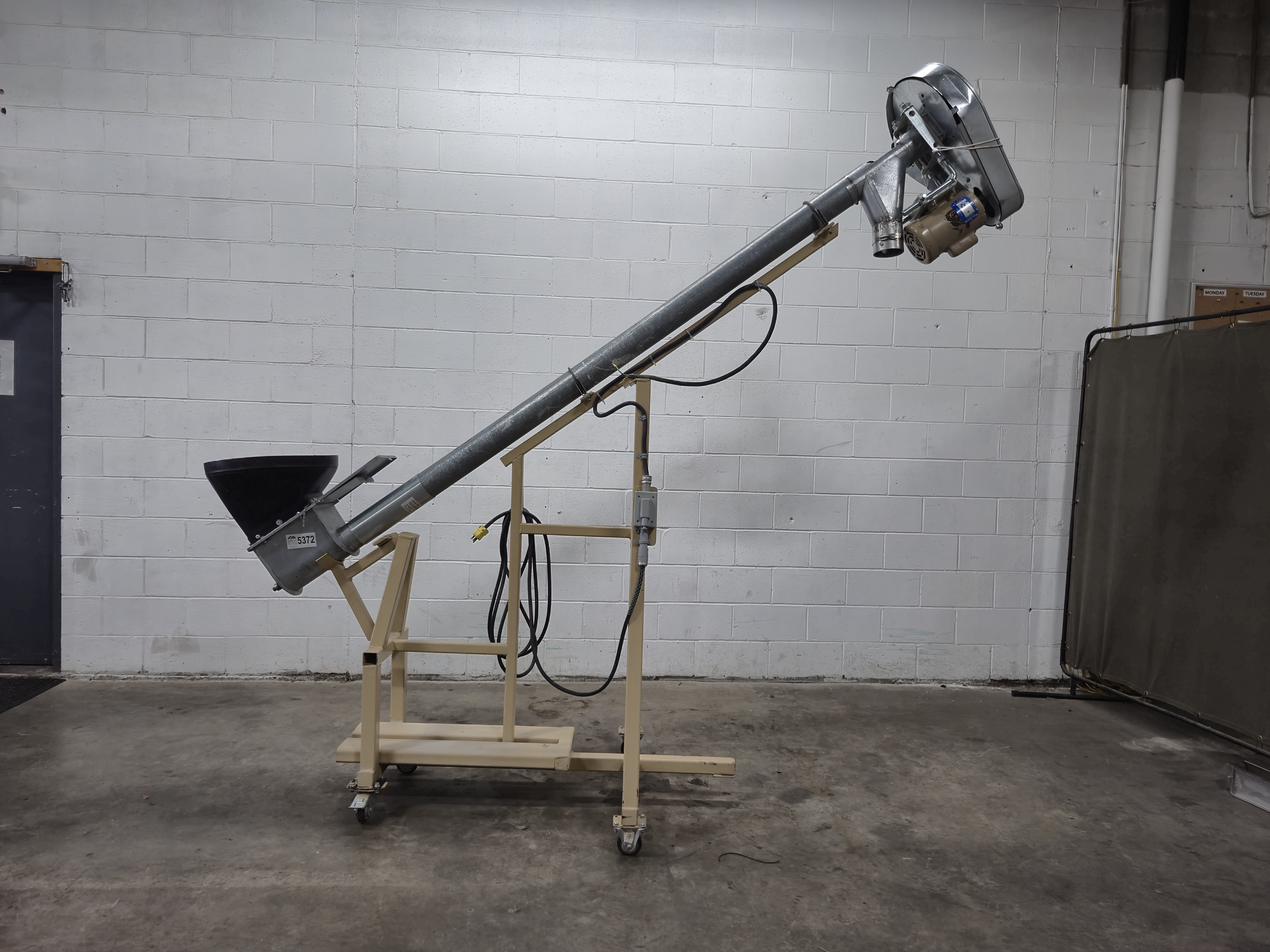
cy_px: 476
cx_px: 635
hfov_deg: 73.9
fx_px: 844
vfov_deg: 58.9
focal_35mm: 23
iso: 80
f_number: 1.8
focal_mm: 5.4
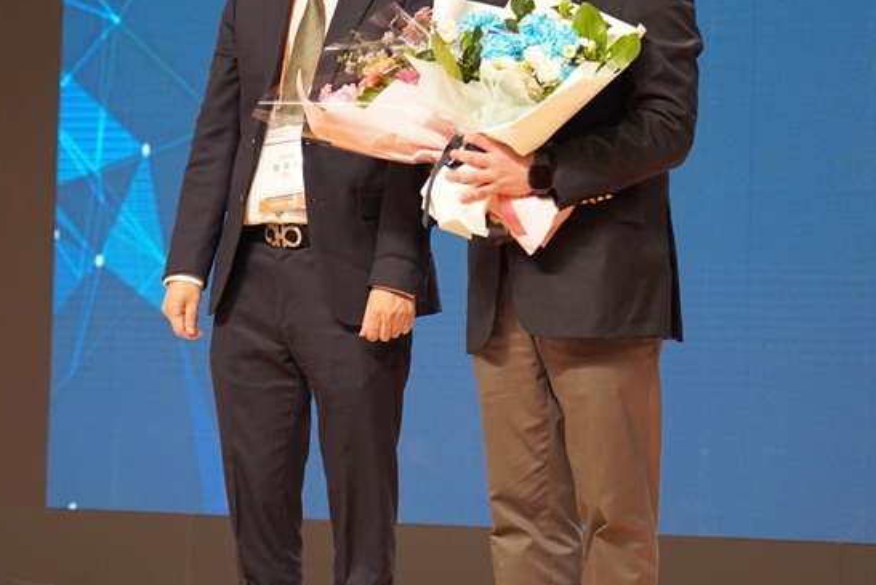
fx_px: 3651
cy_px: 143
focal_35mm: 150
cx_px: 346
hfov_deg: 13.7
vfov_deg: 9.1
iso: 2000
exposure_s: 1/160
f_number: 4
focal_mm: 82
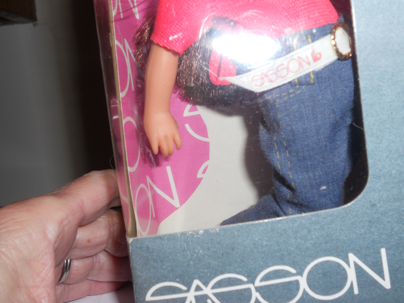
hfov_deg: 56.8
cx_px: 202
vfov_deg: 44.2
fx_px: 373
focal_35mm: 32
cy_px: 152
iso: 80
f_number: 8.8
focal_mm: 5.8
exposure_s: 1/25
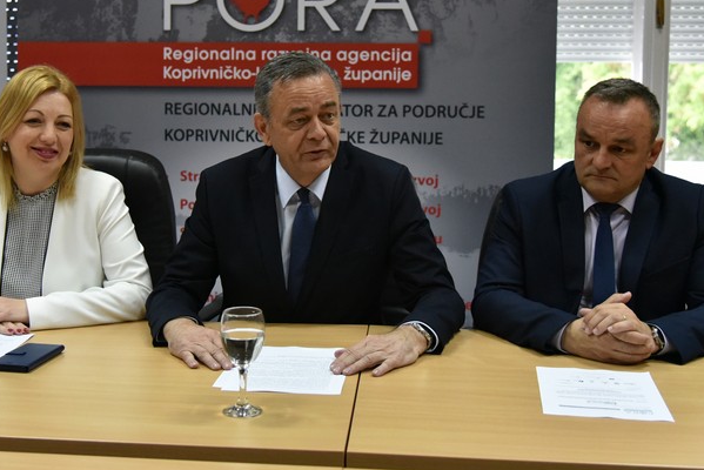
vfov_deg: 25.9
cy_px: 163
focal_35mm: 52
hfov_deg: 38.1
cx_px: 304
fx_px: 1017
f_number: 4
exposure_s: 1/400
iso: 6400
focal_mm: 38
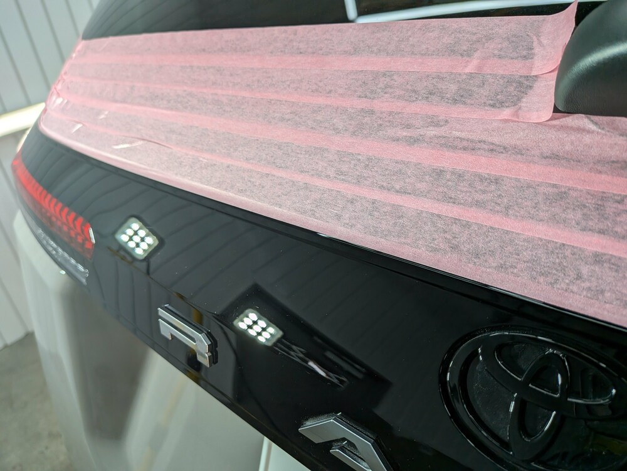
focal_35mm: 24
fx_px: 435
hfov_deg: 71.6
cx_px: 314
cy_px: 236
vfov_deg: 56.8
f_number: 1.7
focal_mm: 4.53
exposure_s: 1/1064
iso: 32
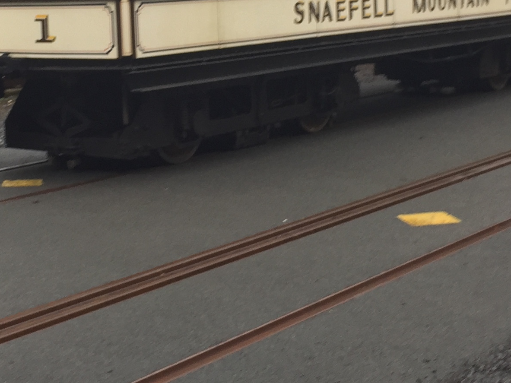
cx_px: 165
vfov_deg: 18.2
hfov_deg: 24.3
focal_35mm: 80
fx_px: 1181
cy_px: 71
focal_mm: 4.15
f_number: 2.2
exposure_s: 1/50
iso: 32
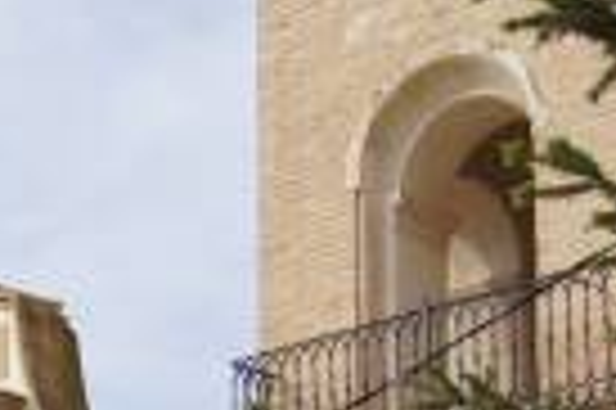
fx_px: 3486
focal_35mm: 204
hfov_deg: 9.7
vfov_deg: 6.2
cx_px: -441
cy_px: 1183
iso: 200
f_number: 5
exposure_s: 1/800
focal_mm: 22
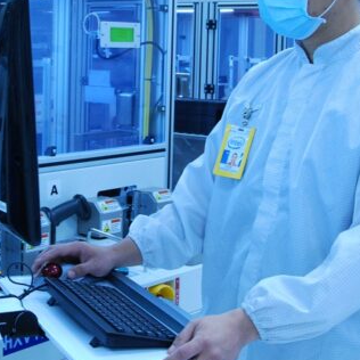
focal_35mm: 73
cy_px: 114
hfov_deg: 23.5
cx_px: 108
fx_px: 859
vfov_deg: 23.5
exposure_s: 1/15
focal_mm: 26
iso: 800
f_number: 8
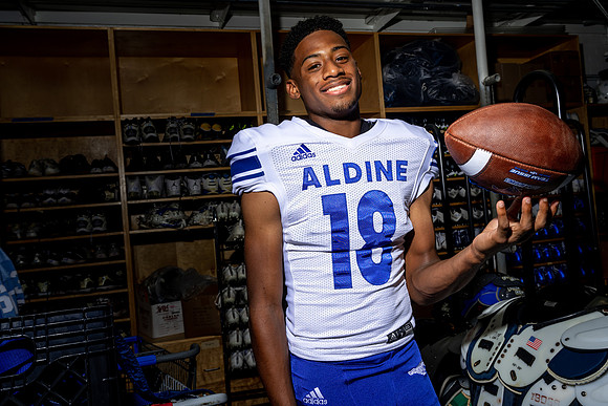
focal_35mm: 31
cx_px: 304
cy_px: 203
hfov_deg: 60.3
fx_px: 524
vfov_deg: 42.3
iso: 100
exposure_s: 1/125
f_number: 8
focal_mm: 31
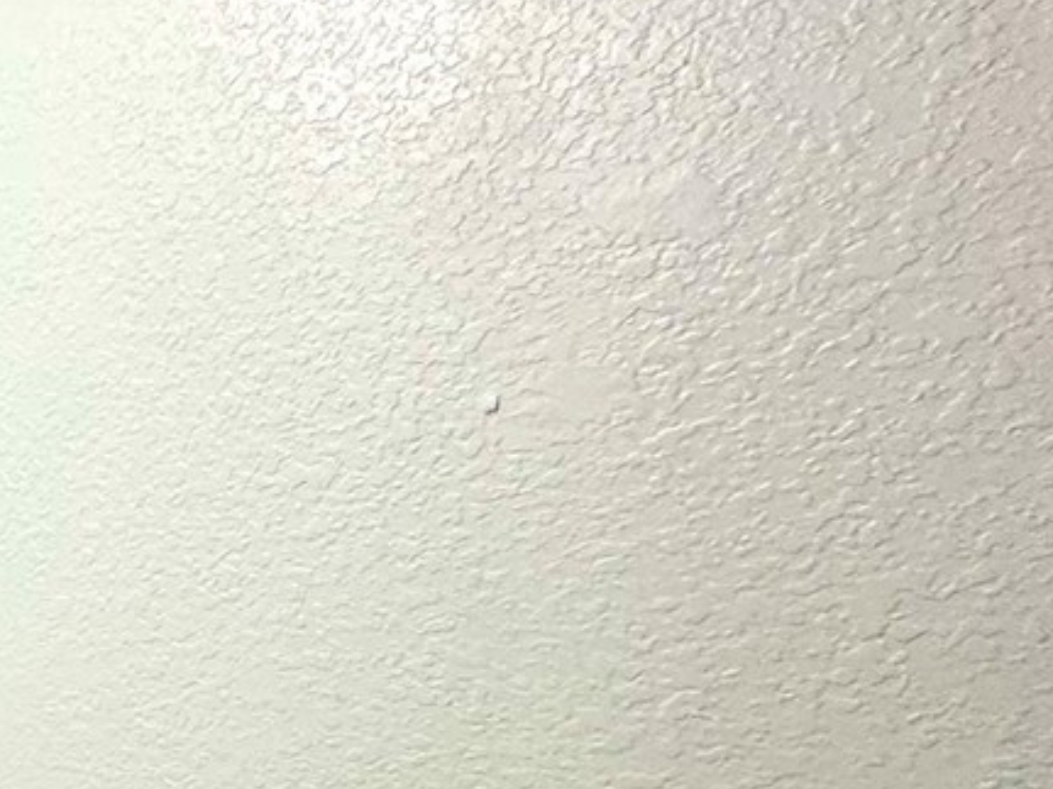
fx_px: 1581
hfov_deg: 27.1
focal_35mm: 52
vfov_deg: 27.4
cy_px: 650
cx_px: -491
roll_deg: -2.7
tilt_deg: -1.3
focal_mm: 2.22
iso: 320
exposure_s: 1/60
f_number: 2.2
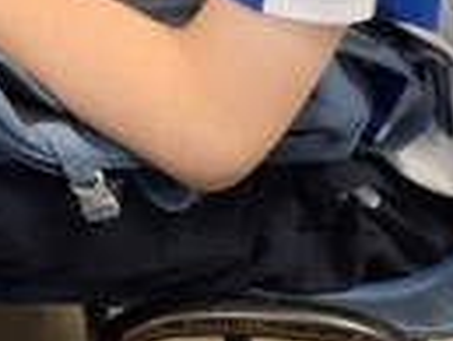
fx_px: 1677
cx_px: -270
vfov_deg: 9.9
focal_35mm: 128
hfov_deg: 14.2
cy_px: -531
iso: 125
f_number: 1.8
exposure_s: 1/50
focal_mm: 5.54
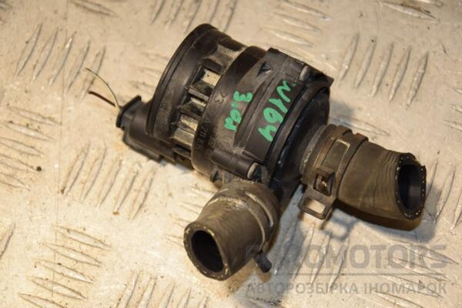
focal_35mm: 112
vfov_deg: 12.2
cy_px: 154
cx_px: 231
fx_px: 1444
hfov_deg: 18.2
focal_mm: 75
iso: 800
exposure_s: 1/200
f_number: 5.6
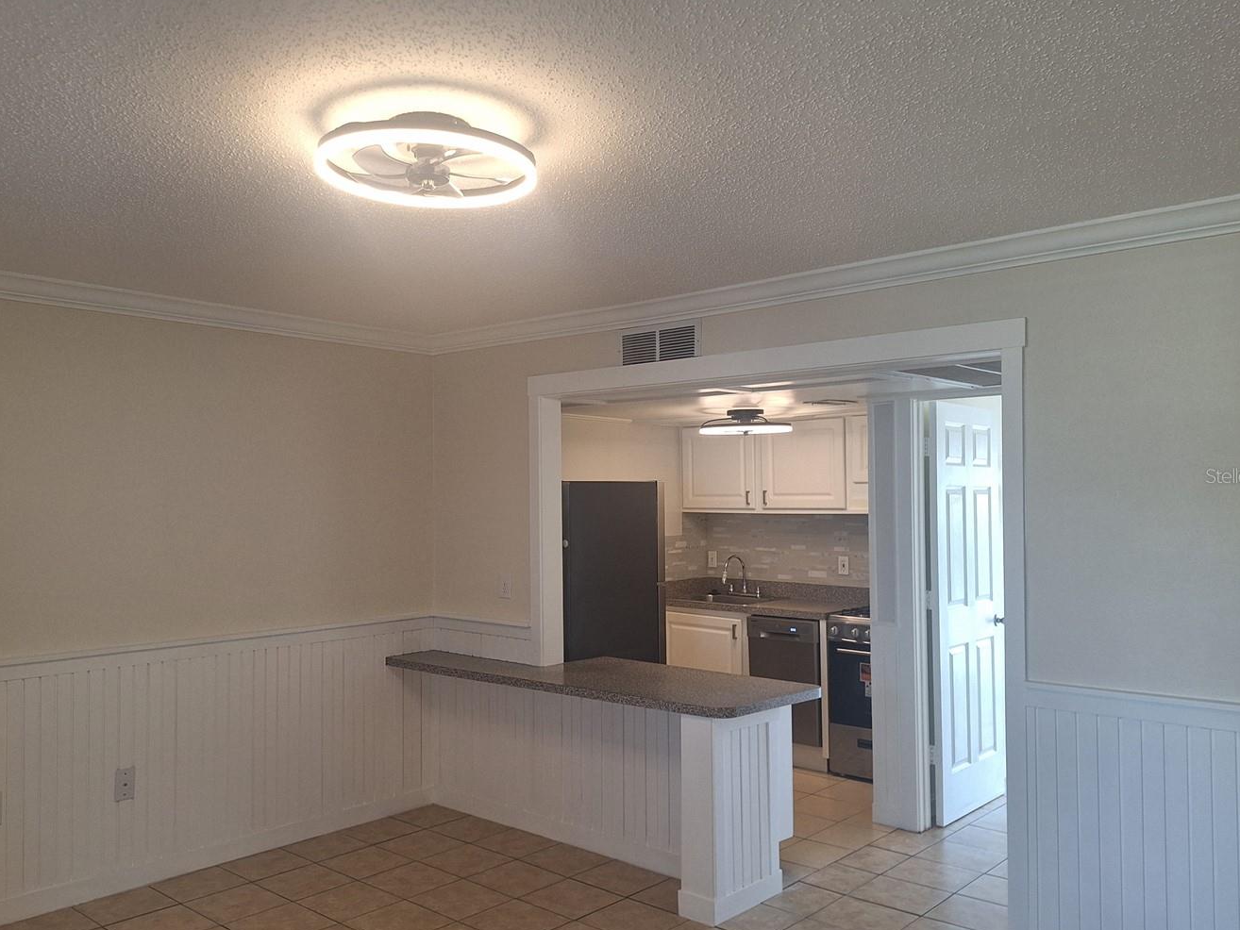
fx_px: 1003
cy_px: 475
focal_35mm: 28
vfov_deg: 49.8
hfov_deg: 63.2
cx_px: 540
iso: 80
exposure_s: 1/40
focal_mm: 5.54
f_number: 1.8
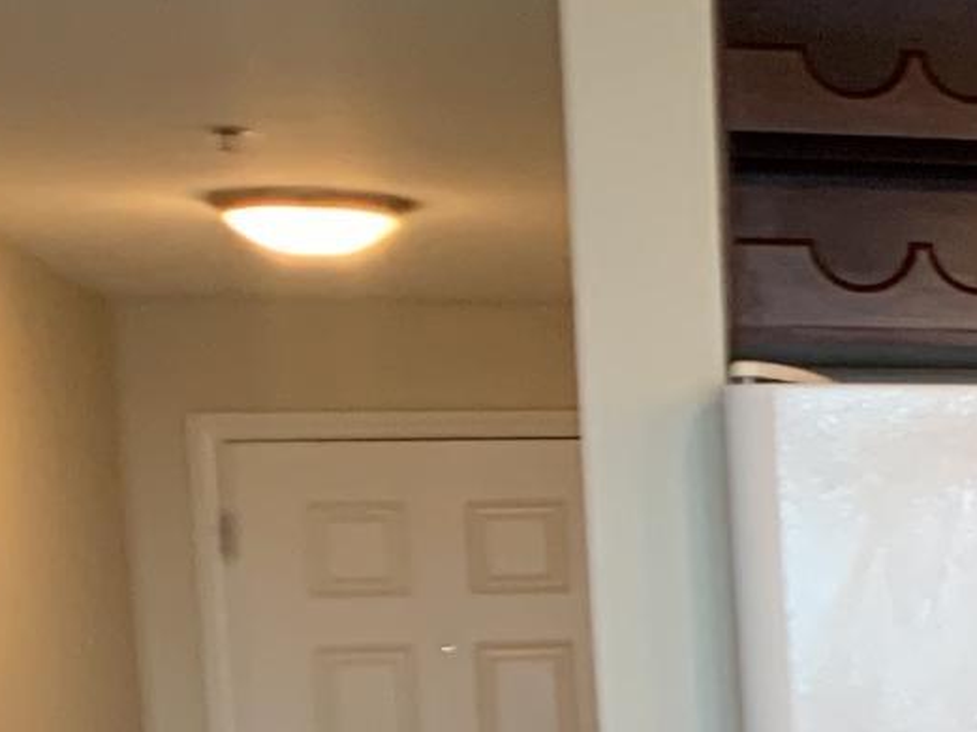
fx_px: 4234
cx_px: 2283
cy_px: 1074
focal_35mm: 150
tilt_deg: -5.9
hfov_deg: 11.2
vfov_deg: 9.6
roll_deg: +0.2
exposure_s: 1/60
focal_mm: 4.25
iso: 125
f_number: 1.8
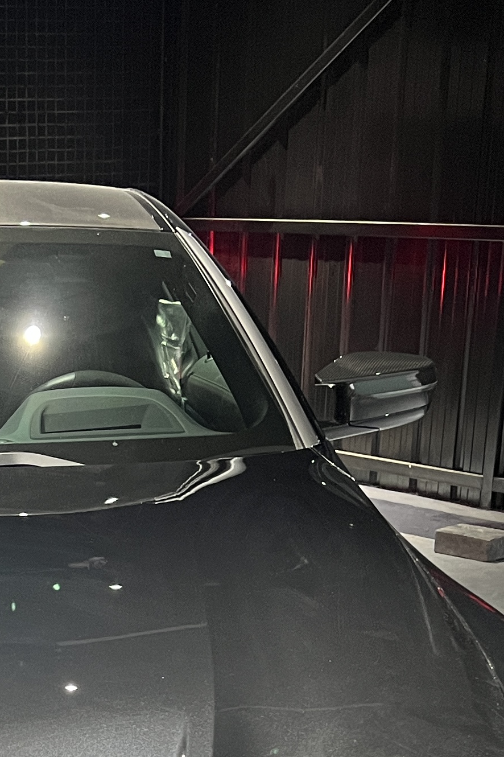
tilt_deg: -21.0
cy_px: 756
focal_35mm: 82
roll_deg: +2.1
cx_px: -60
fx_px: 1723
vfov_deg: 23.7
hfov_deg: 16.1
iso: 200
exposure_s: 1/54
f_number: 1.5
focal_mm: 5.7
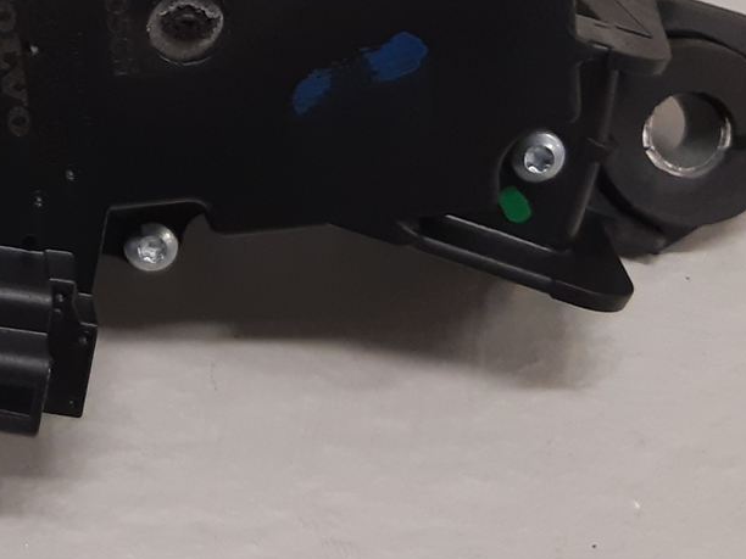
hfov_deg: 21.1
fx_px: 1875
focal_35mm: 87
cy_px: -127
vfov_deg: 16.2
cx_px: -127
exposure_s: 1/50
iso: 125
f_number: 1.7
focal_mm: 3.93
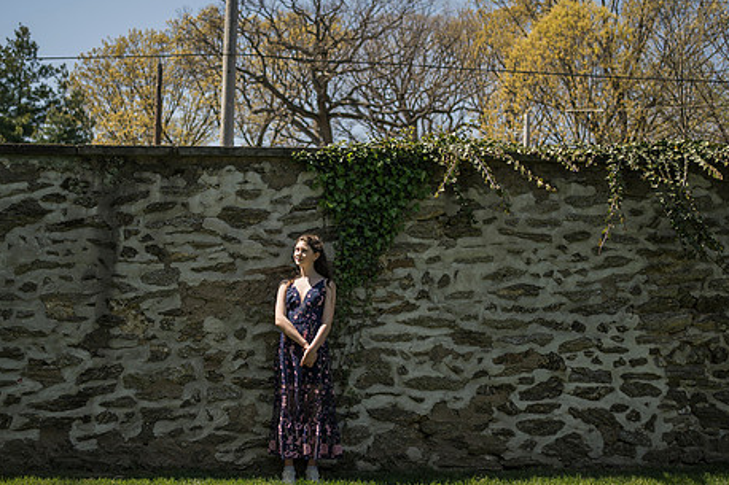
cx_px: 327
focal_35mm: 46
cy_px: 189
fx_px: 931
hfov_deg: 42.7
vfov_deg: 29.1
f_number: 2.2
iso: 100
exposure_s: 1/3200
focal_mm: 35
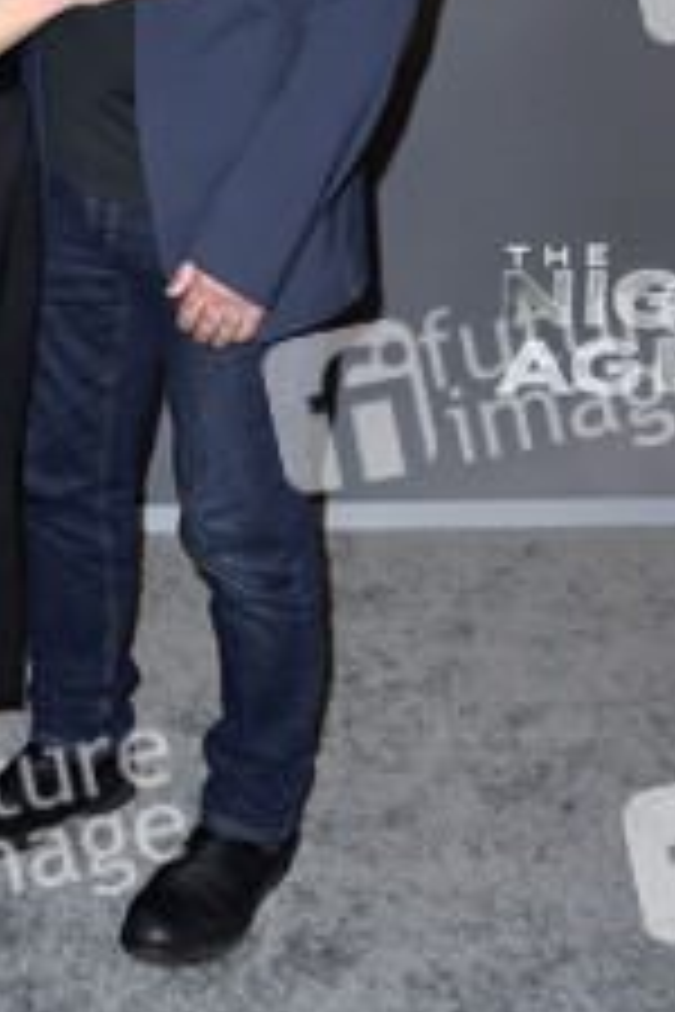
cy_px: 162
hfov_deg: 18.9
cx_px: 88
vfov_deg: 27.7
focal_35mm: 71
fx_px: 1997
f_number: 6.3
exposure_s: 1/250
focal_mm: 40
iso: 400
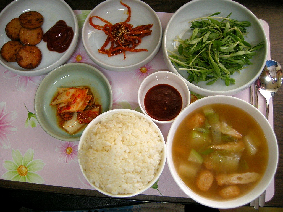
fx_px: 286
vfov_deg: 40.7
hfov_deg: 52.6
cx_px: 142
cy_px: 106
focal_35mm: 35
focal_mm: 7.5
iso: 200
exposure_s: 1/62.1
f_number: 2.7
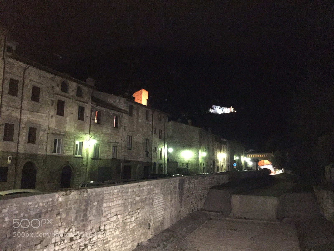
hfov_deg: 61.7
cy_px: 126
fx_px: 280
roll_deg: -2.4
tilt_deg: +7.8
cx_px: 167
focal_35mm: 29
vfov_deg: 48.2
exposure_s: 1/17
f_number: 2.2
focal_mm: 4.15
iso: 1600
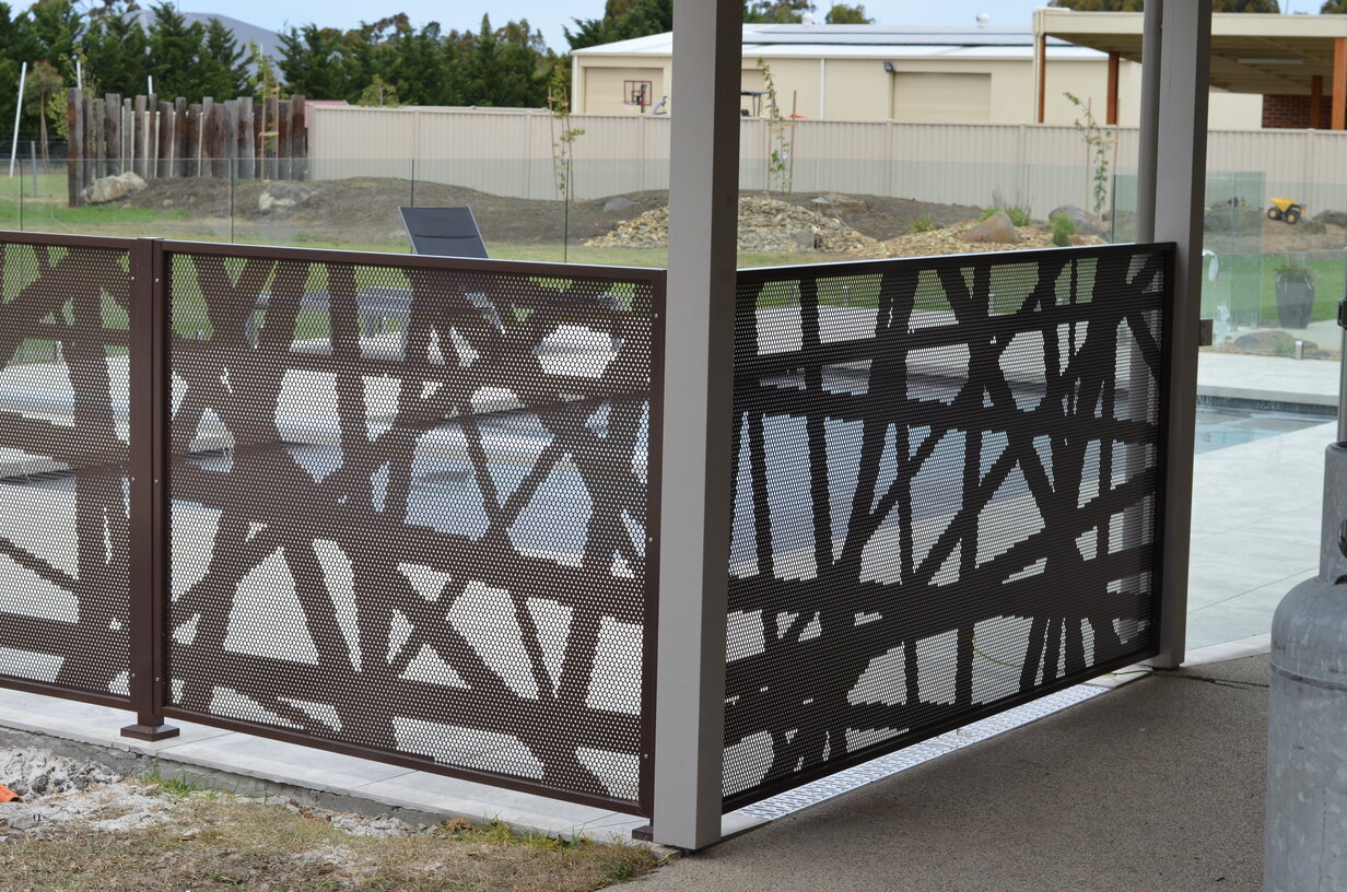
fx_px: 2800
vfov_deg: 18.1
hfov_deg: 27.0
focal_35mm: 75
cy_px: 446
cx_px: 674
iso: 140
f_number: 8
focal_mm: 50
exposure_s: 1/250
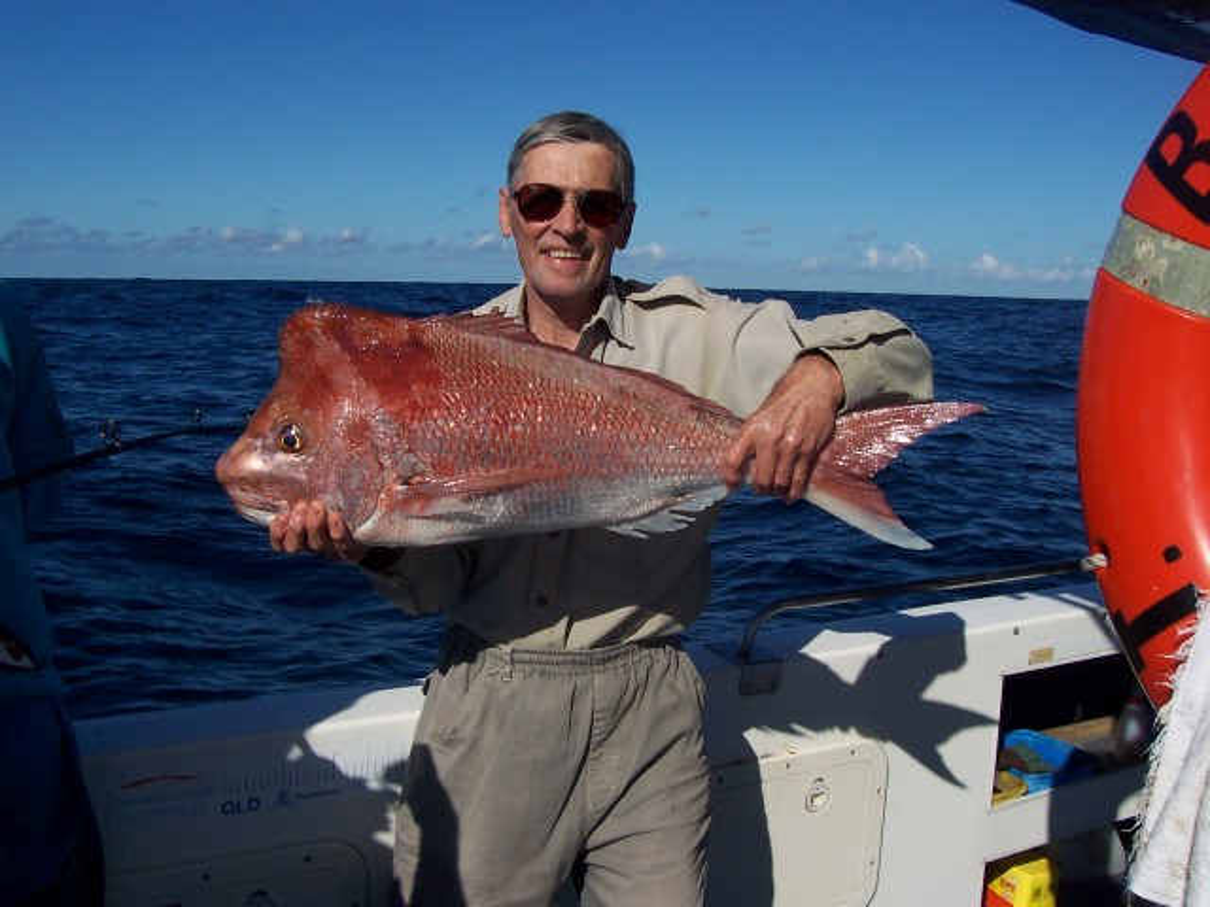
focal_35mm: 37
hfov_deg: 50.1
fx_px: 1293
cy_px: 454
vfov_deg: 38.7
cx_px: 605
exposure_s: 1/1000
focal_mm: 5.6
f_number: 5.6
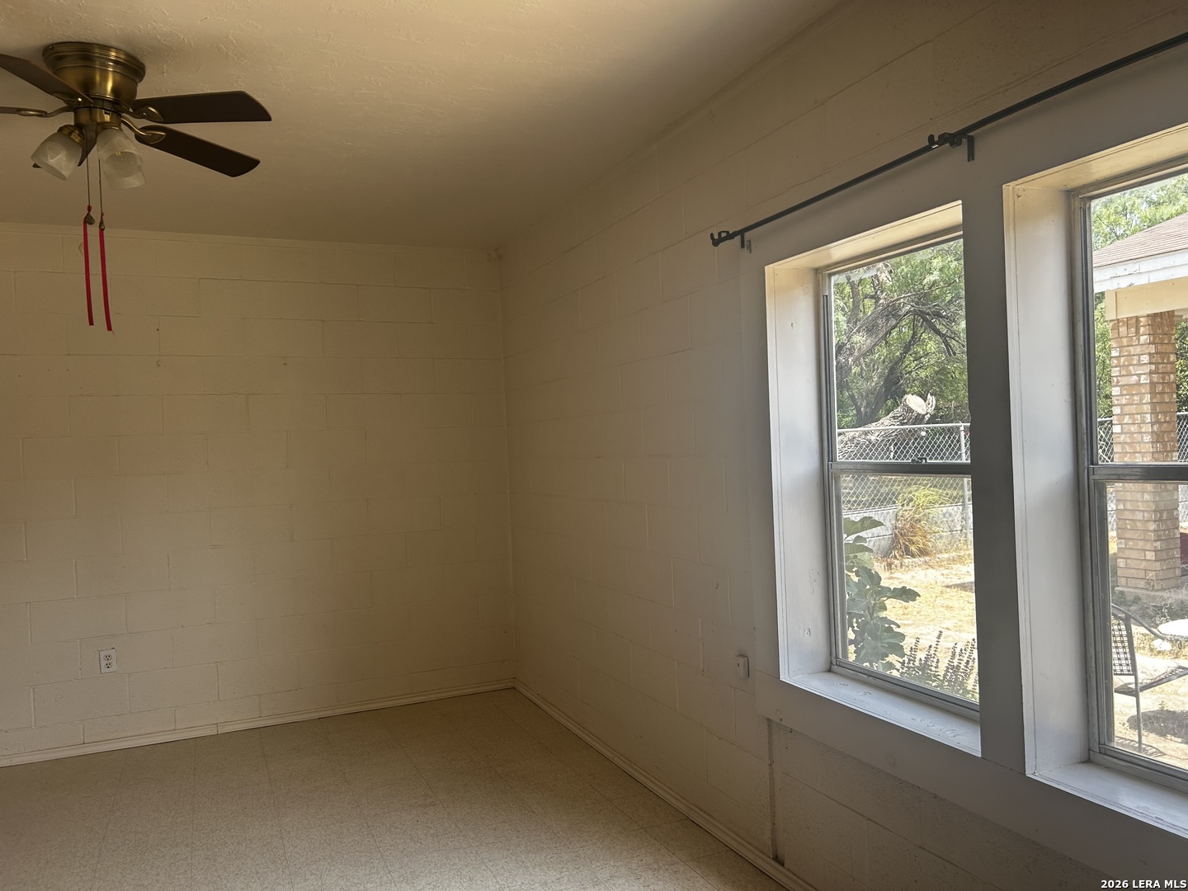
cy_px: 446
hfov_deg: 67.3
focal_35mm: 26
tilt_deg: -1.4
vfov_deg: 53.1
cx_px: 594
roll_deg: +3.0
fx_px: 892
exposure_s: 1/249
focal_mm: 5.7
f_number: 1.5
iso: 40
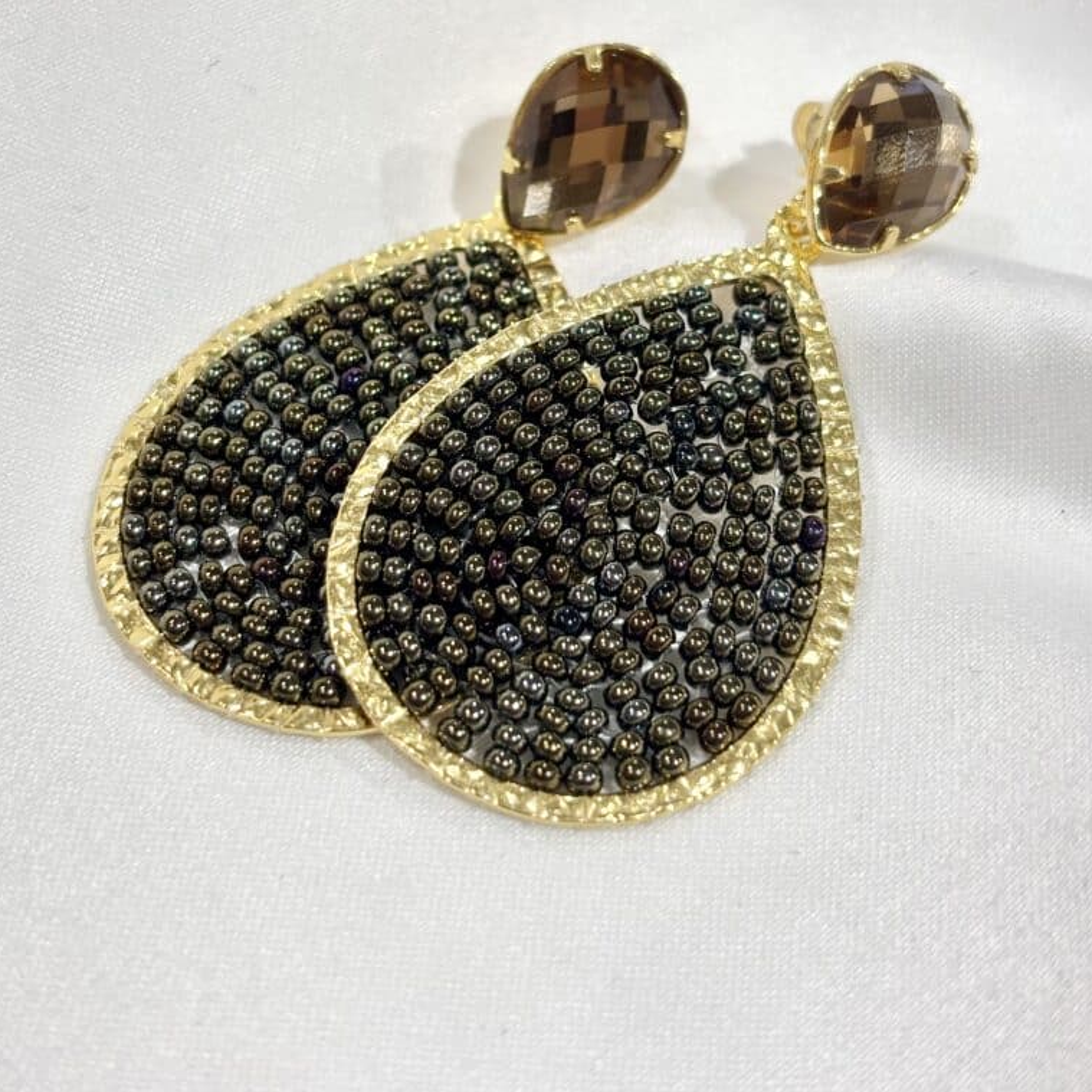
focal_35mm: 62
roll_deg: +10.4
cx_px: 544
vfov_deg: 27.6
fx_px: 2213
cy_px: 380
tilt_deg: -39.3
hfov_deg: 27.7
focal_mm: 5.96
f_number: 1.6
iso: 32
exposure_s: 1/220
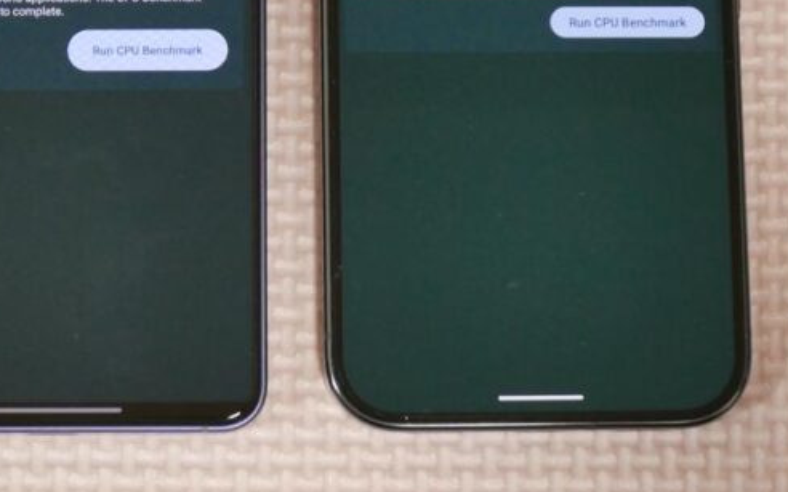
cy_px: -5
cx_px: 322
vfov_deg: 9.4
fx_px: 2962
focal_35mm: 138
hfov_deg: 15.1
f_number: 2.8
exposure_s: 1/125
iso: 1250
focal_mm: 29.3
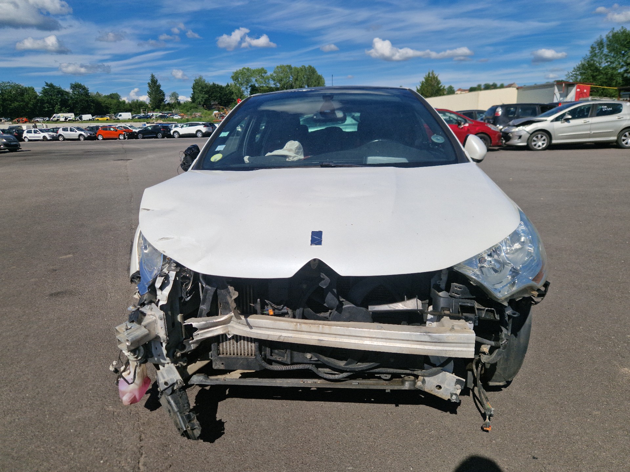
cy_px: 236
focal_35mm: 23
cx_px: 315
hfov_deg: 73.9
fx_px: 419
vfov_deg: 58.9
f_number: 1.8
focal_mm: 5.4
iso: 50
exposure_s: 1/5000
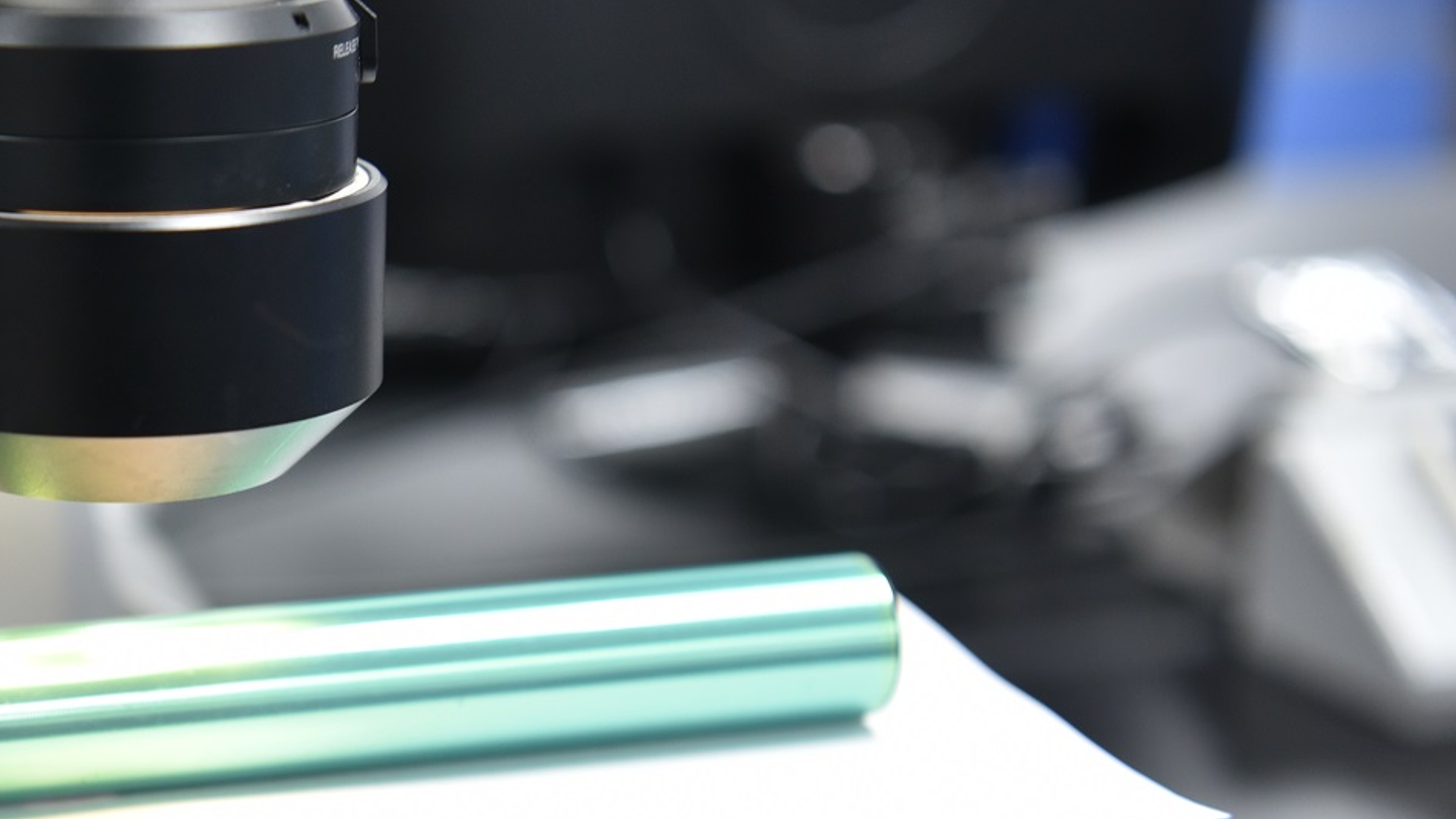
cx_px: 87
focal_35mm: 76
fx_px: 2934
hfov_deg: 26.7
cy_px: 584
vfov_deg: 15.8
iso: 640
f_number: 2.8
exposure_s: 1/30
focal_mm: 38
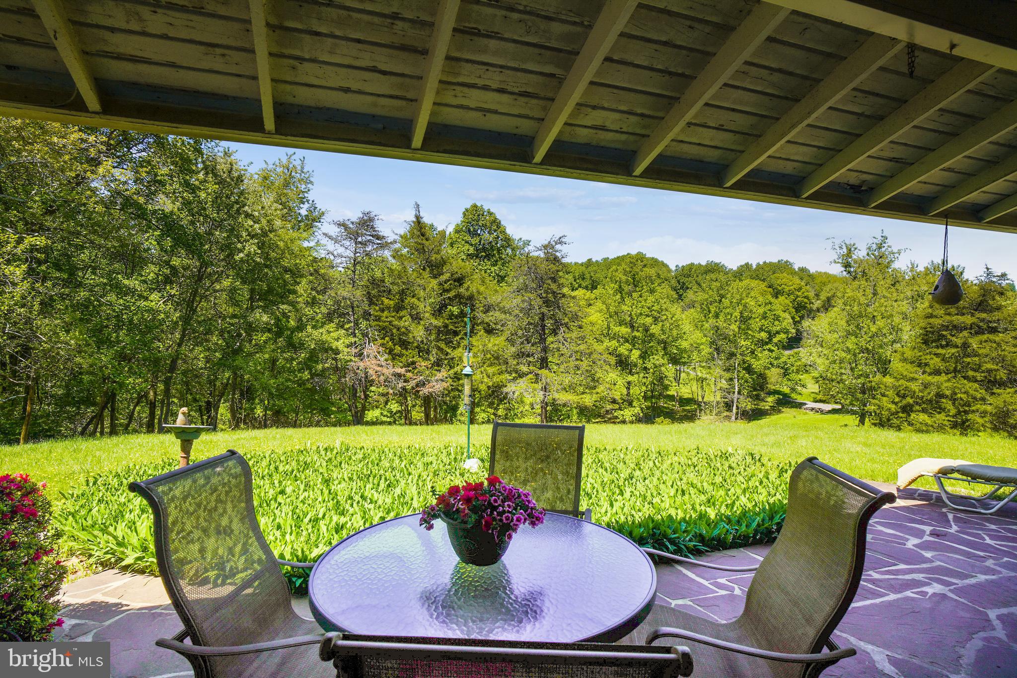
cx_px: 508
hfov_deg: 90.0
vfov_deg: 67.4
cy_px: 339
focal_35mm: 18
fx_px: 508
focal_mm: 18
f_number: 8
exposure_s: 1/125
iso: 100
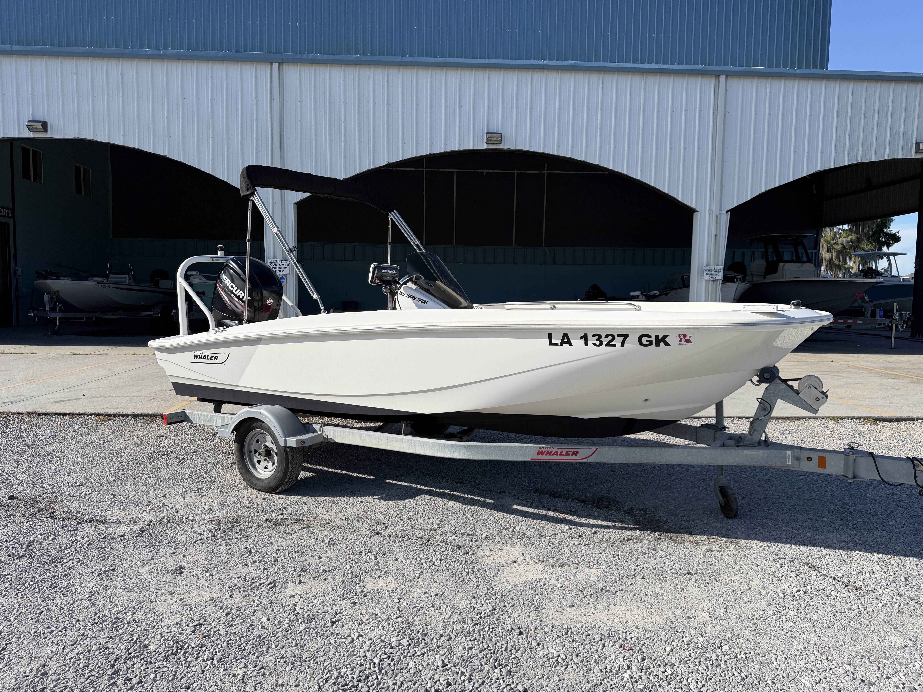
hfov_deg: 71.6
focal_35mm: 24
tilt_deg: -3.6
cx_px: 462
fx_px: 640
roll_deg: +0.3
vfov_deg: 56.8
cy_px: 346
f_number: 1.78
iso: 80
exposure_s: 1/5319
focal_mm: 6.76
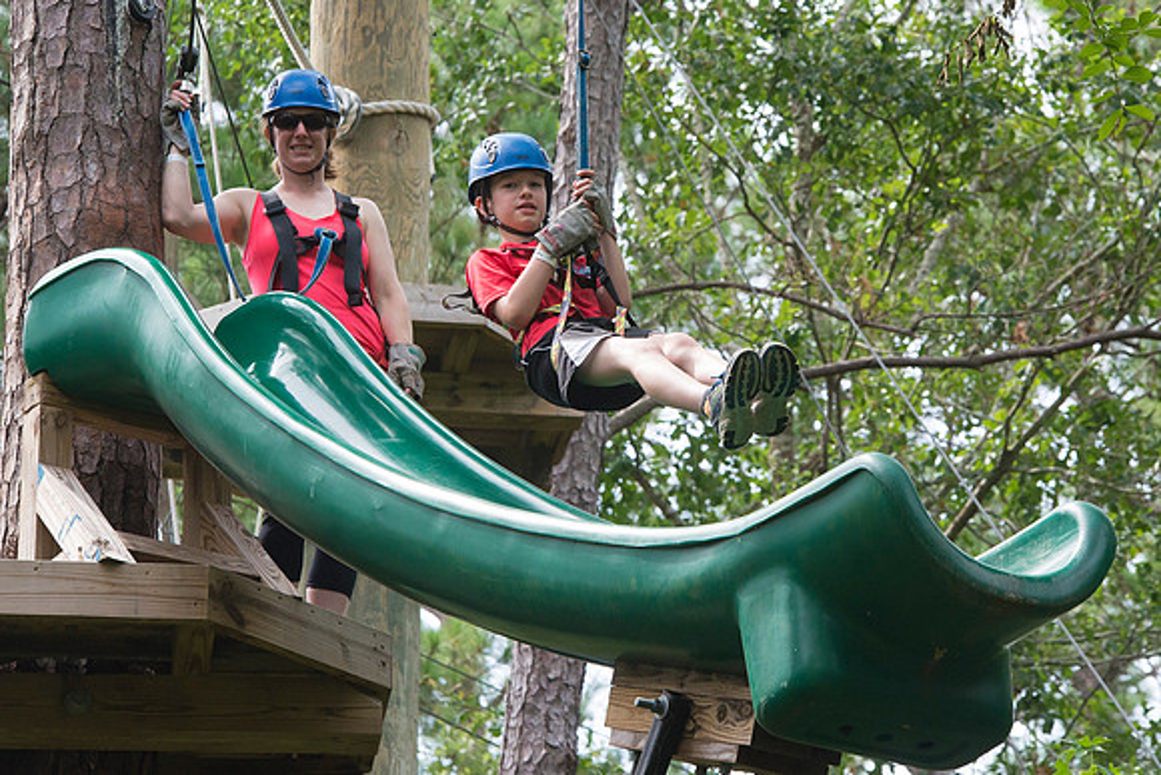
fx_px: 7165
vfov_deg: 6.2
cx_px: 652
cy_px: 248
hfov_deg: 9.3
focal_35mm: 222
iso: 2000
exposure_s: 1/1250
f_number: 9
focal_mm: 160
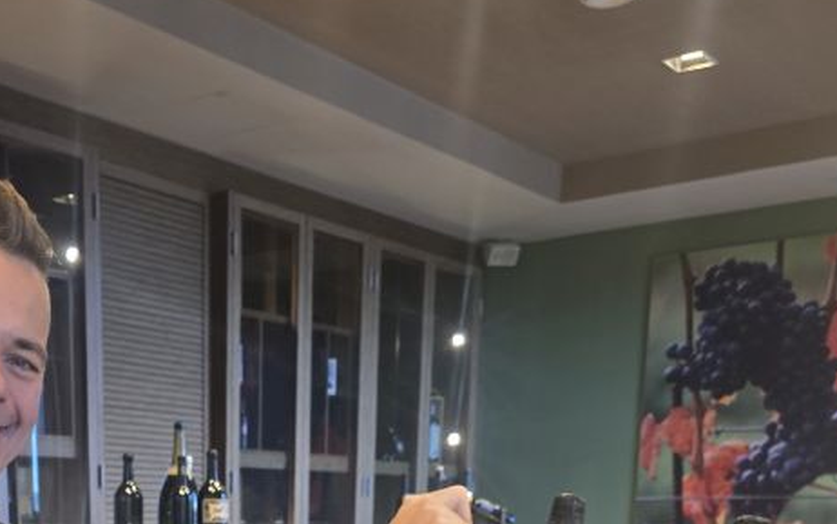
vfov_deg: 20.5
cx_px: 226
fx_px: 1232
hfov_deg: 36.8
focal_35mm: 54
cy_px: 787
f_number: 1.7
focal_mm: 6.3
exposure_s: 1/35
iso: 320
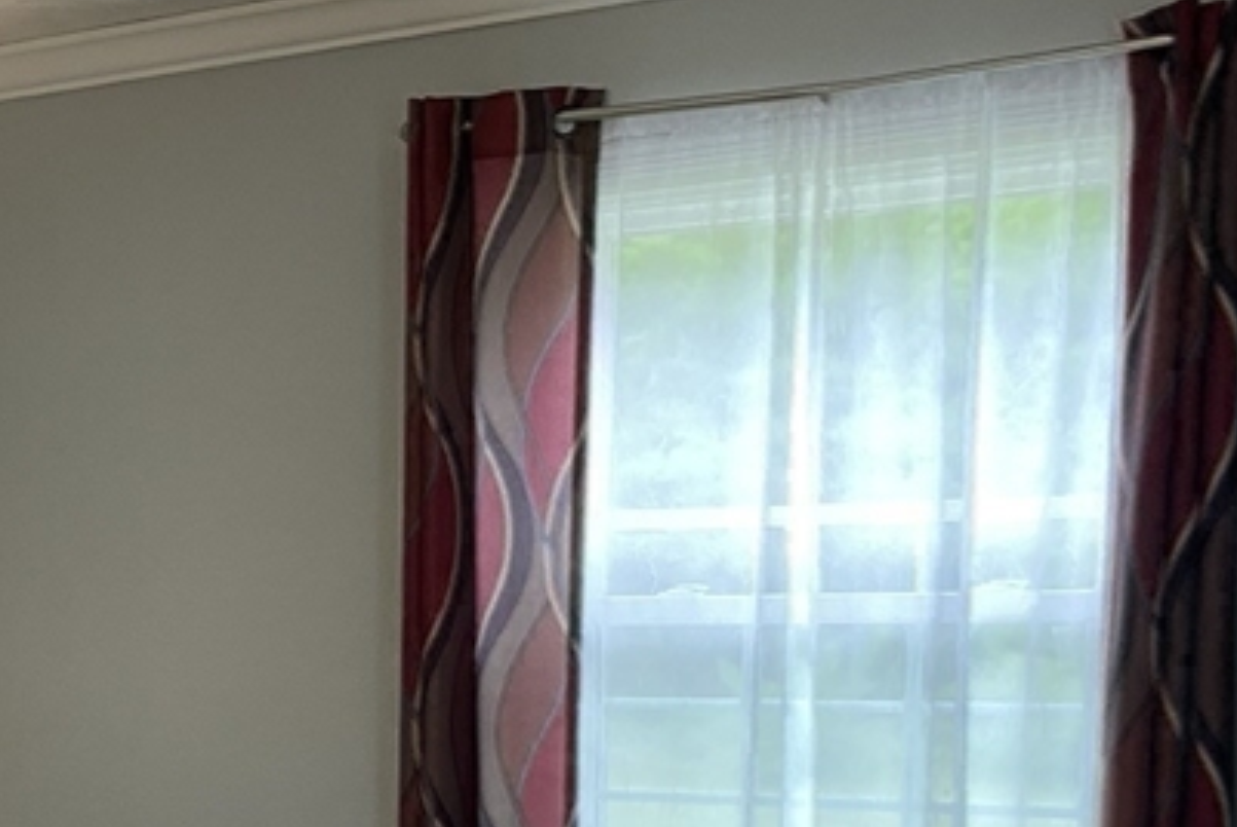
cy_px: 864
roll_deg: +2.1
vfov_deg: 19.1
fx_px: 2373
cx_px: -31
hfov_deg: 27.4
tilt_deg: -7.9
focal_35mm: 69
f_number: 1.6
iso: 125
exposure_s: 1/85
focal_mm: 4.2
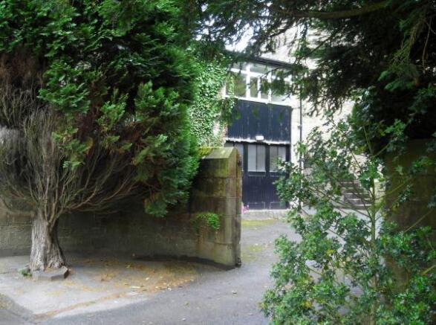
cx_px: 218
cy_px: 162
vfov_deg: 37.6
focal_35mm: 38
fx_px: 477
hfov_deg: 49.1
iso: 50
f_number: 3.2
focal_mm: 6.3
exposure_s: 1/32.3
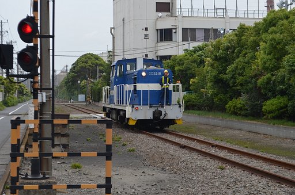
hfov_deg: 24.7
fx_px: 675
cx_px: 148
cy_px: 98
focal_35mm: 82
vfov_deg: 16.5
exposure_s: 1/250
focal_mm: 55
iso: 200
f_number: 8
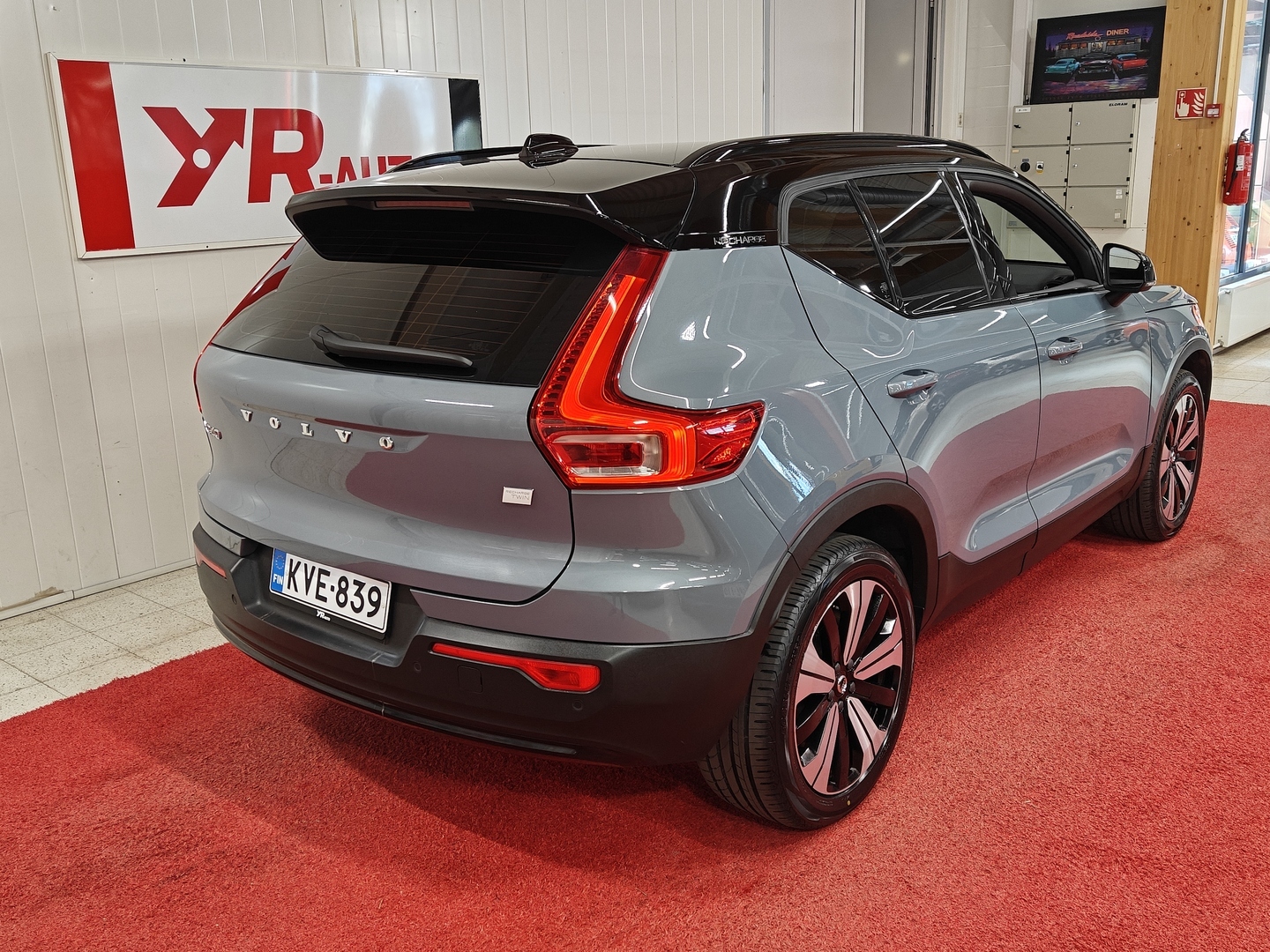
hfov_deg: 56.8
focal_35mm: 32
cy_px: 476
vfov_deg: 44.2
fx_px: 1174
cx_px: 635
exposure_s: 1/65
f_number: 1.8
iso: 100
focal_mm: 5.59
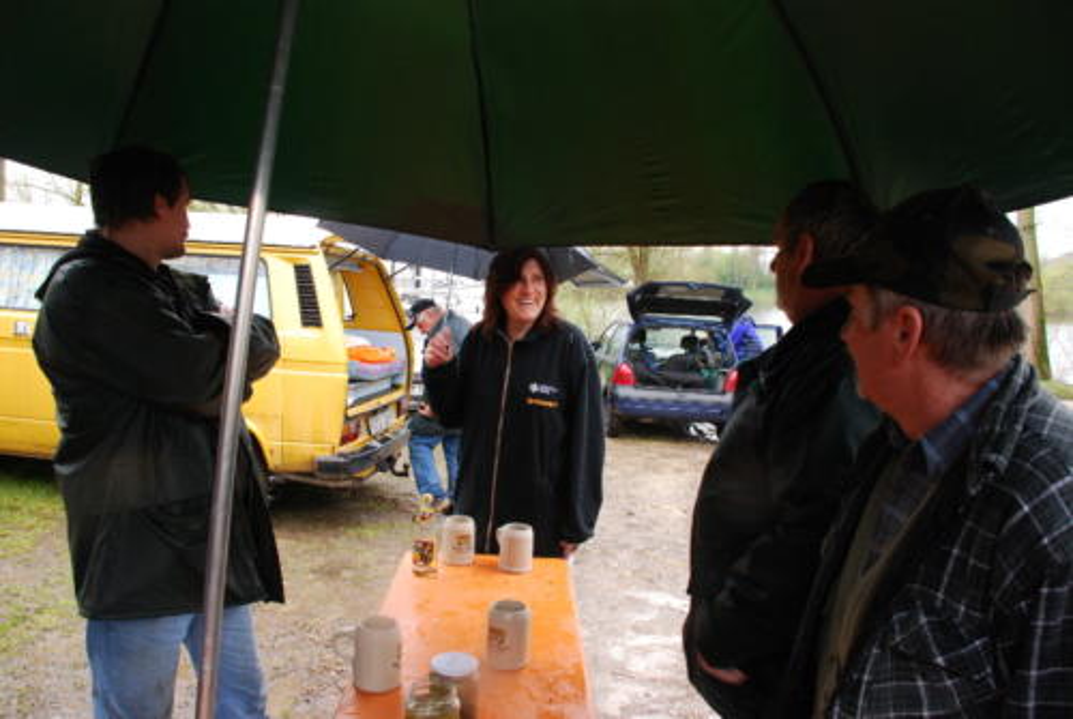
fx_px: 806
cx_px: 536
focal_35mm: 27
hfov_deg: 67.3
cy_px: 360
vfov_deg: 48.1
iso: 400
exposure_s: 1/60
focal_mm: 18
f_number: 8
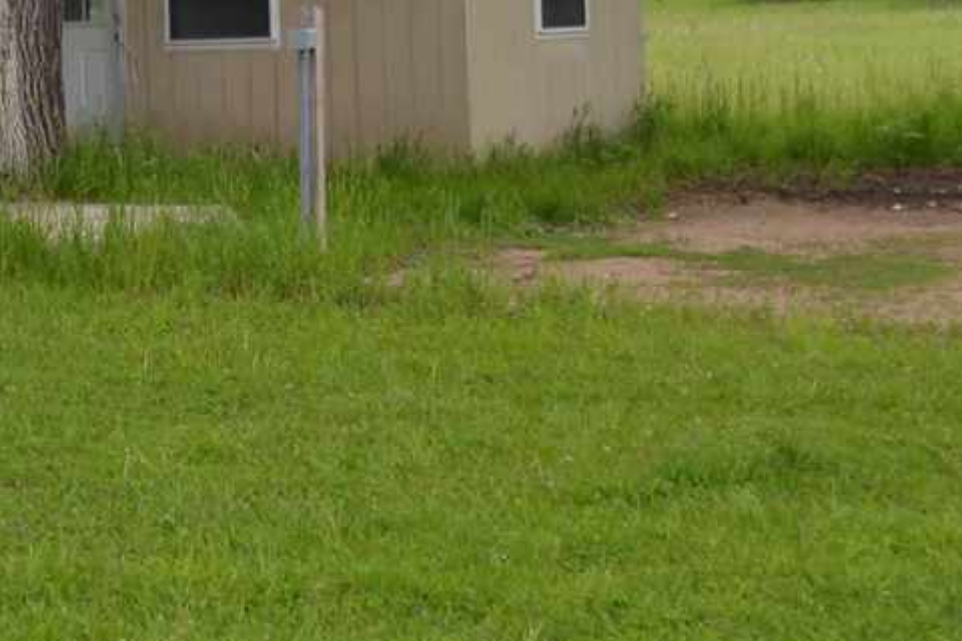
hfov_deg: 17.2
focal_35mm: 112
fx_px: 2993
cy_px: 19
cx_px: -293
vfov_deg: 12.1
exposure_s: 1/200
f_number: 6.3
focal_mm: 28
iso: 100
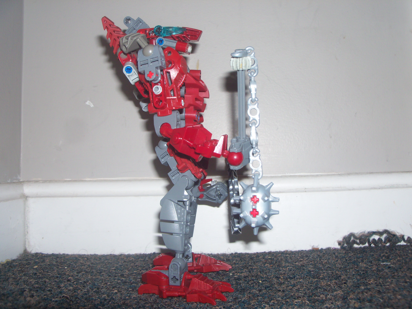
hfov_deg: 52.6
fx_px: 417
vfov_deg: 40.7
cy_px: 154
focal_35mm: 35
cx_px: 206
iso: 64
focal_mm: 6.3
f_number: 3
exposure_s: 1/30
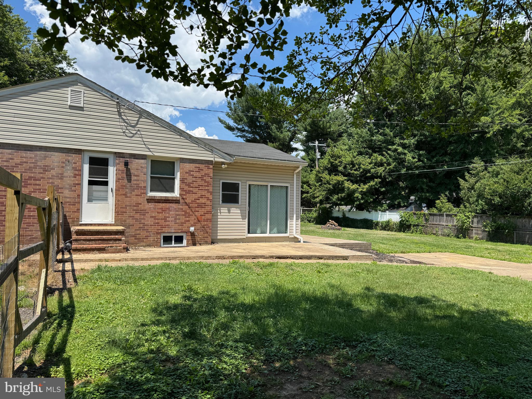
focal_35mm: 24
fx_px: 369
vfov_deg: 56.8
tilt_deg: +1.8
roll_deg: -0.4
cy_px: 200
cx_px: 266
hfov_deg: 71.6
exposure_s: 1/3096
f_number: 1.78
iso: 80
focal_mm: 6.76
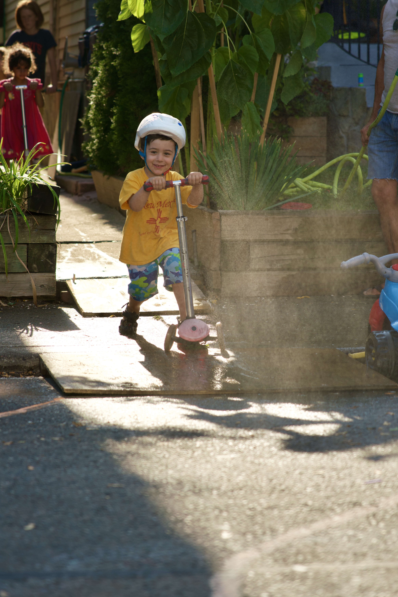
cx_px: 220
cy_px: 262
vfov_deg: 14.9
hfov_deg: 9.9
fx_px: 2287
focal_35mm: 138
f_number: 4
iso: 125
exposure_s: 1/250
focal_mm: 105
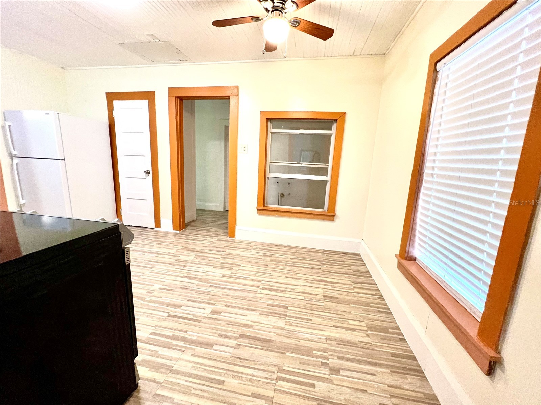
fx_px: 203
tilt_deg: -9.8
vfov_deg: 89.9
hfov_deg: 106.2
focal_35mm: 13
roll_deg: -2.6
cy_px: 202
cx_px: 270
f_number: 1.8
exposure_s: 1/60
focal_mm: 1.57
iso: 200
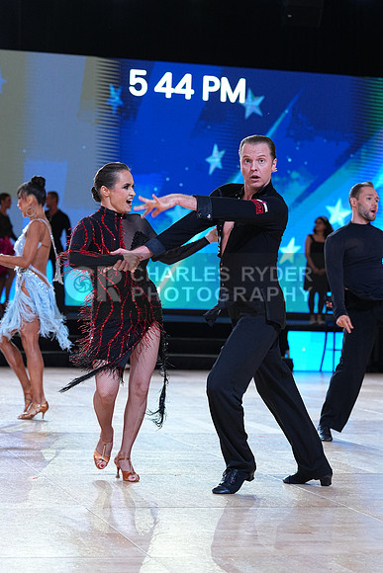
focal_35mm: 90
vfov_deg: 22.6
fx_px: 1435
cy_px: 286
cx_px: 192
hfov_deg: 15.2
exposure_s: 1/500
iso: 1600
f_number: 4
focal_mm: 90
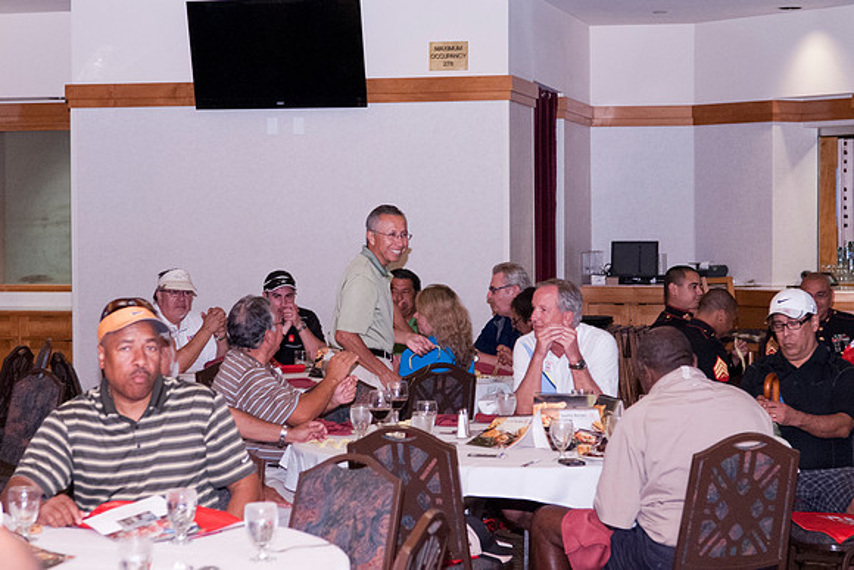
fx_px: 2146
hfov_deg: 22.5
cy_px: 266
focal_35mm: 90
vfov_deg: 15.1
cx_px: 390
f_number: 4.5
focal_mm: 55
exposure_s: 1/100
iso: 1250
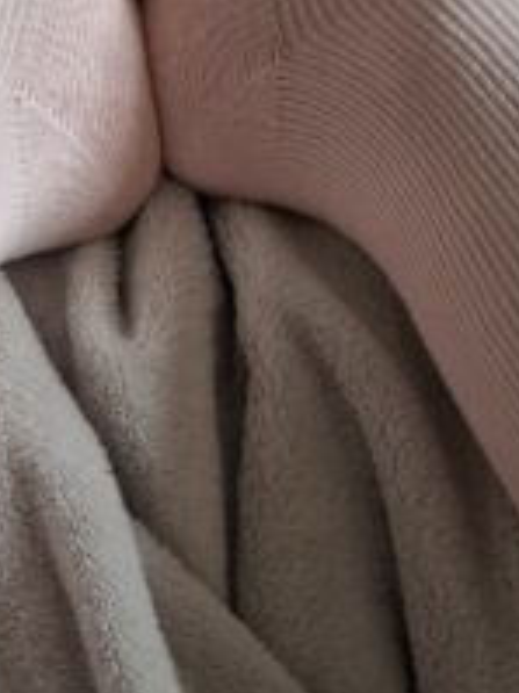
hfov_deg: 19.0
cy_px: 211
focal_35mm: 77
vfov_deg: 25.2
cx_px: 157
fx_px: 1541
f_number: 1.8
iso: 500
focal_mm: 5.54
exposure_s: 1/25
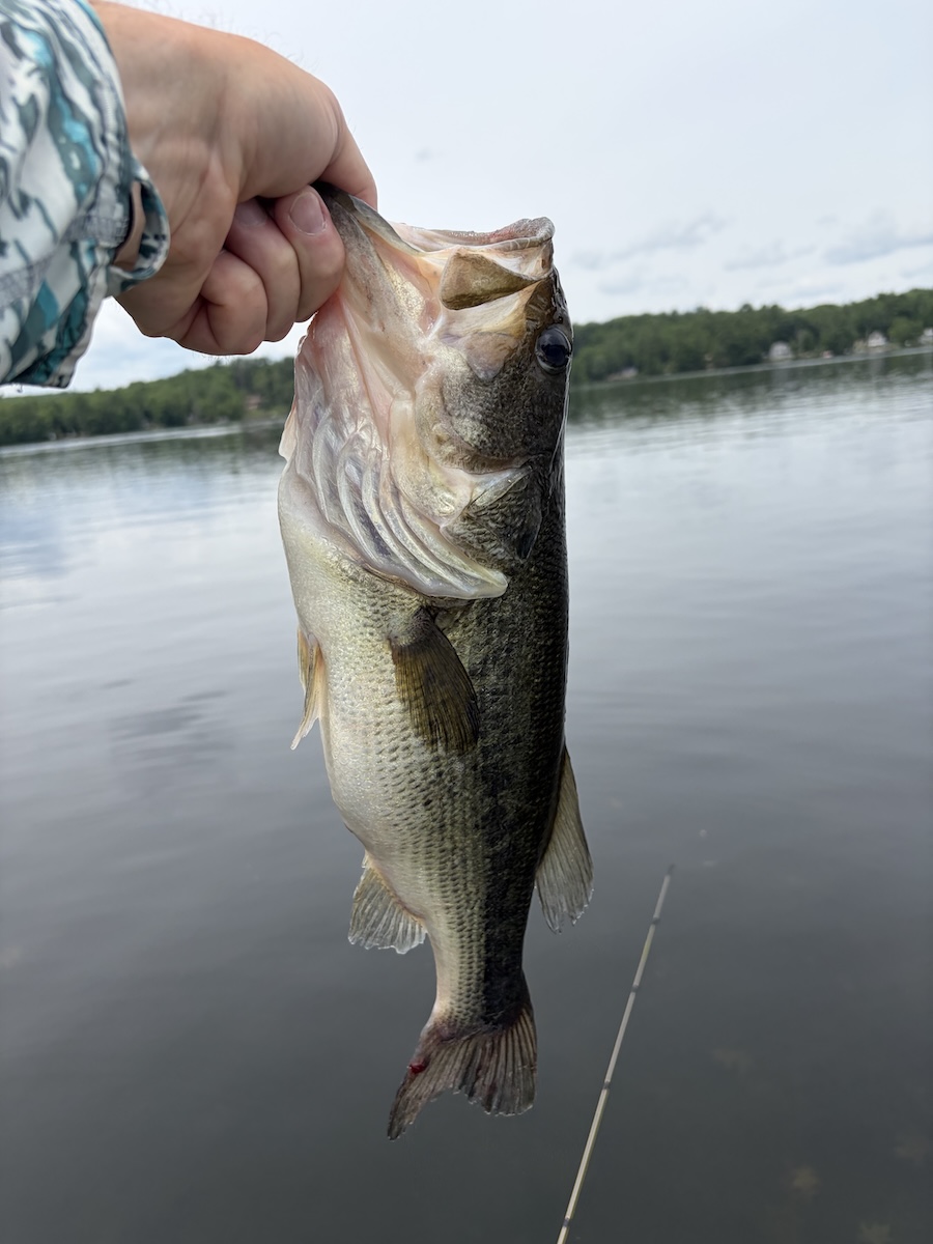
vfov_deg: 67.3
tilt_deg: -9.4
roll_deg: +4.5
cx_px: 466
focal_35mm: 26
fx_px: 934
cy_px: 622
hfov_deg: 53.1
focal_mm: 5.96
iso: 50
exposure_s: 1/3448
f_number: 1.6
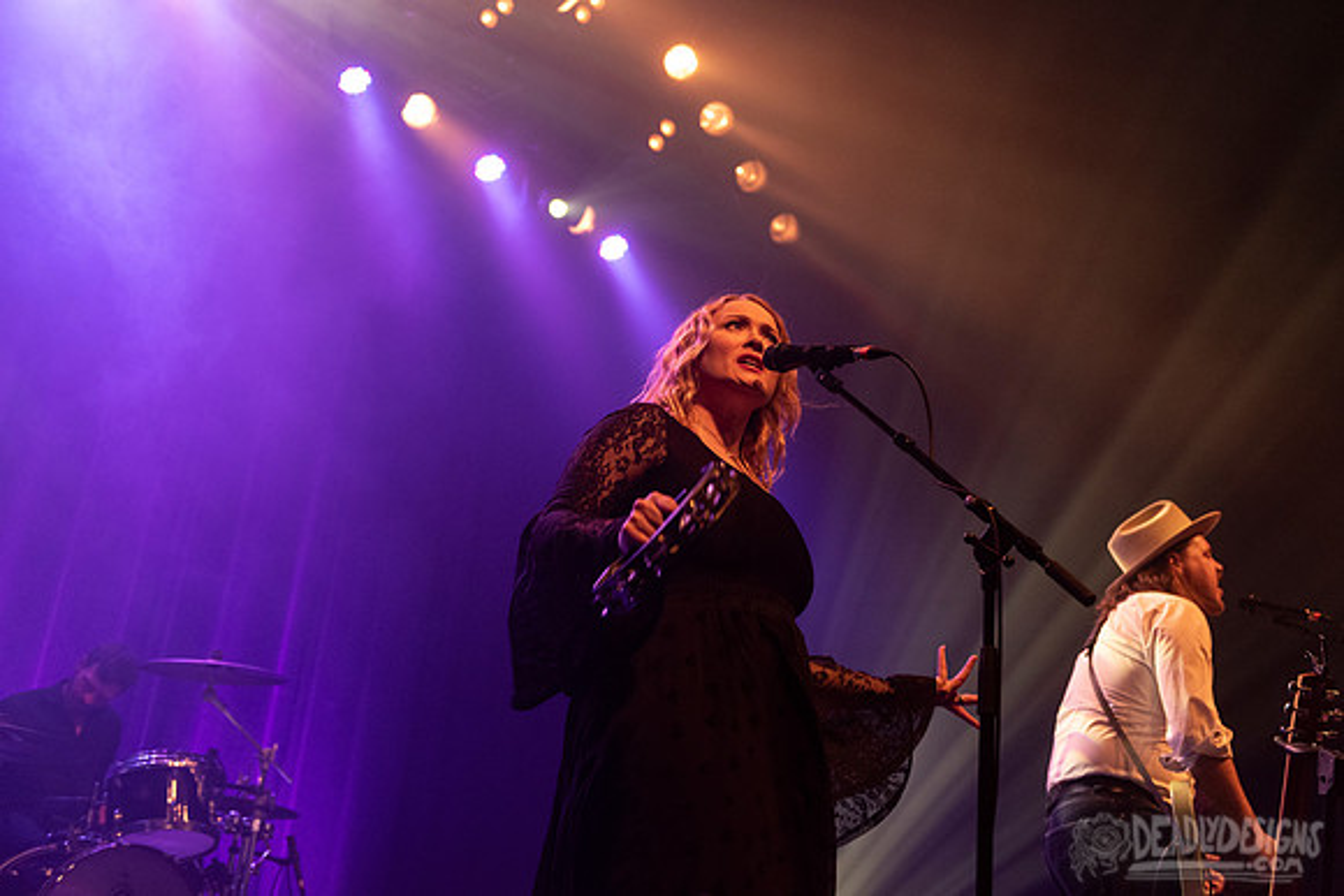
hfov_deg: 45.8
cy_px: 419
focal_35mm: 43
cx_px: 716
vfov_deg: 31.5
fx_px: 1591
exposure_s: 1/160
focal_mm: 40
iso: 2500
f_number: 3.2
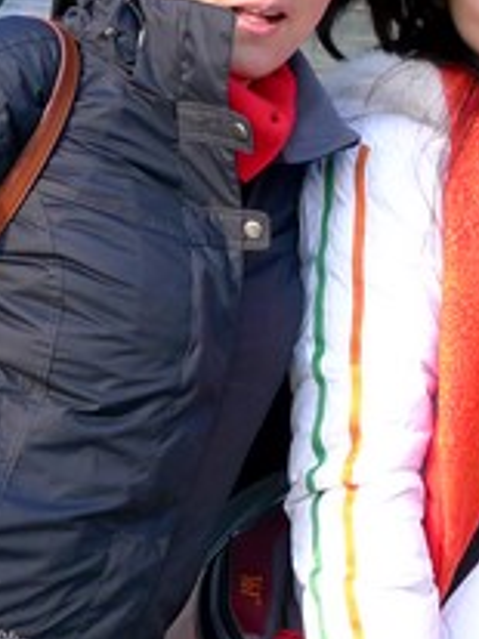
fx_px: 2401
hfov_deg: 11.0
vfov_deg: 15.1
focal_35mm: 130
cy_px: 170
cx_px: 668
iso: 100
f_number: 2.8
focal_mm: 7.5
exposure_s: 1/400
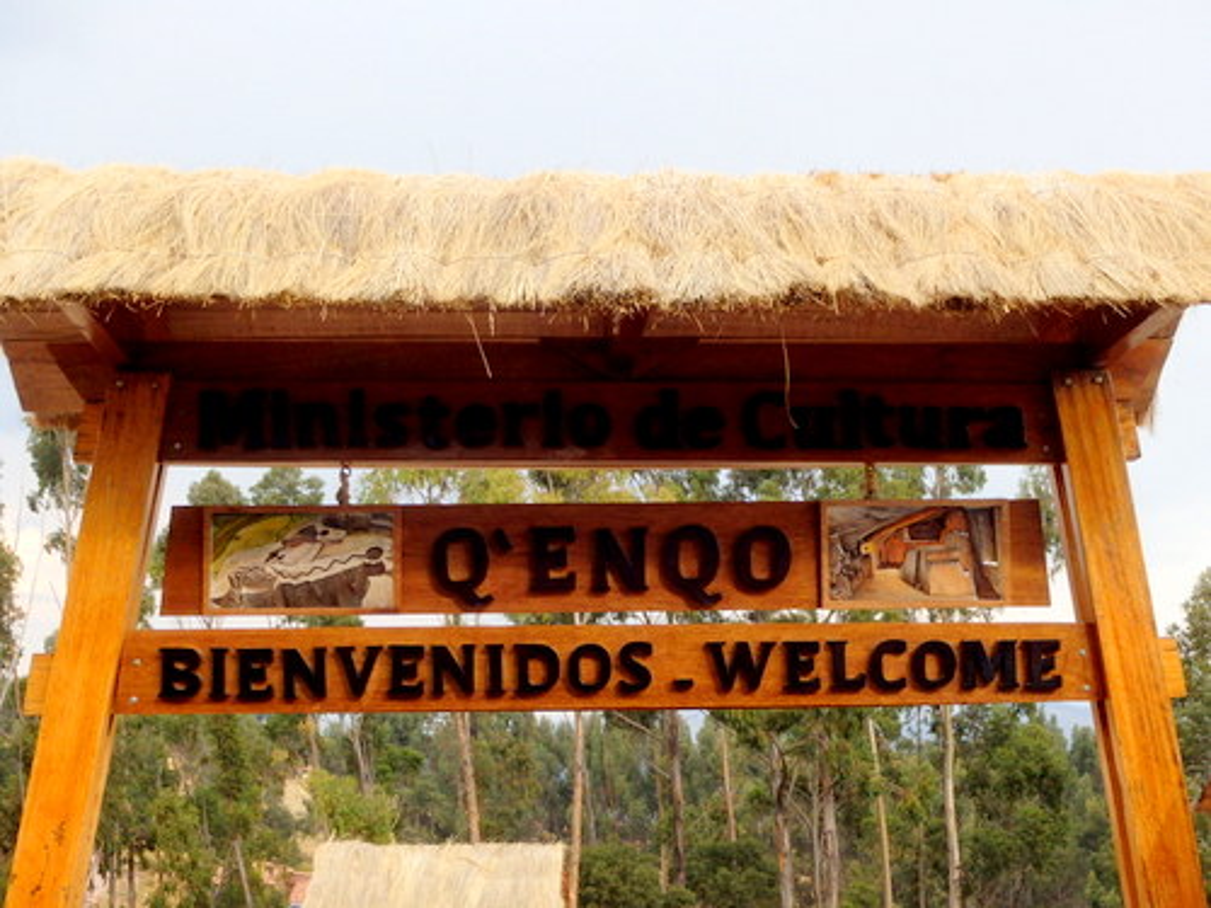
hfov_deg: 36.8
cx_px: 606
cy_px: 454
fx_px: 1819
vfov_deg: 28.0
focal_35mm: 52
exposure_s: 1/100
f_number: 5
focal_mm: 9.4
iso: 160
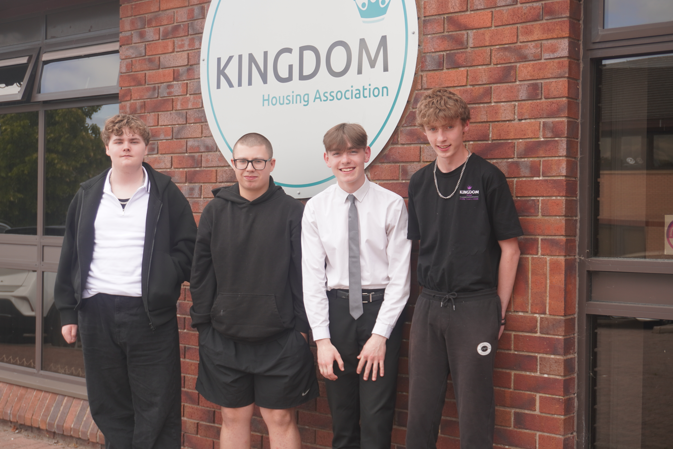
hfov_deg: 36.9
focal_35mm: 54
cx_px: 336
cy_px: 224
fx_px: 1009
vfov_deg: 25.1
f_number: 5.6
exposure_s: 1/160
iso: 125
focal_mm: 36
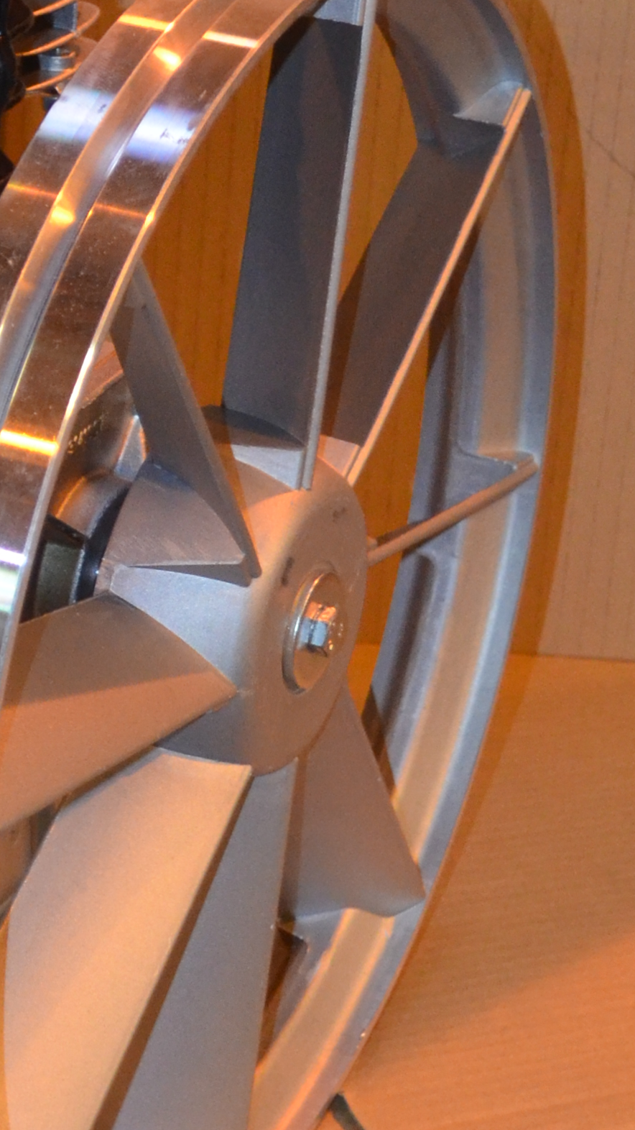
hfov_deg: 9.9
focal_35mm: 118
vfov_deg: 18.1
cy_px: 387
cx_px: -397
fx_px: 3533
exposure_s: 1/60
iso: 1600
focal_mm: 24
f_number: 4
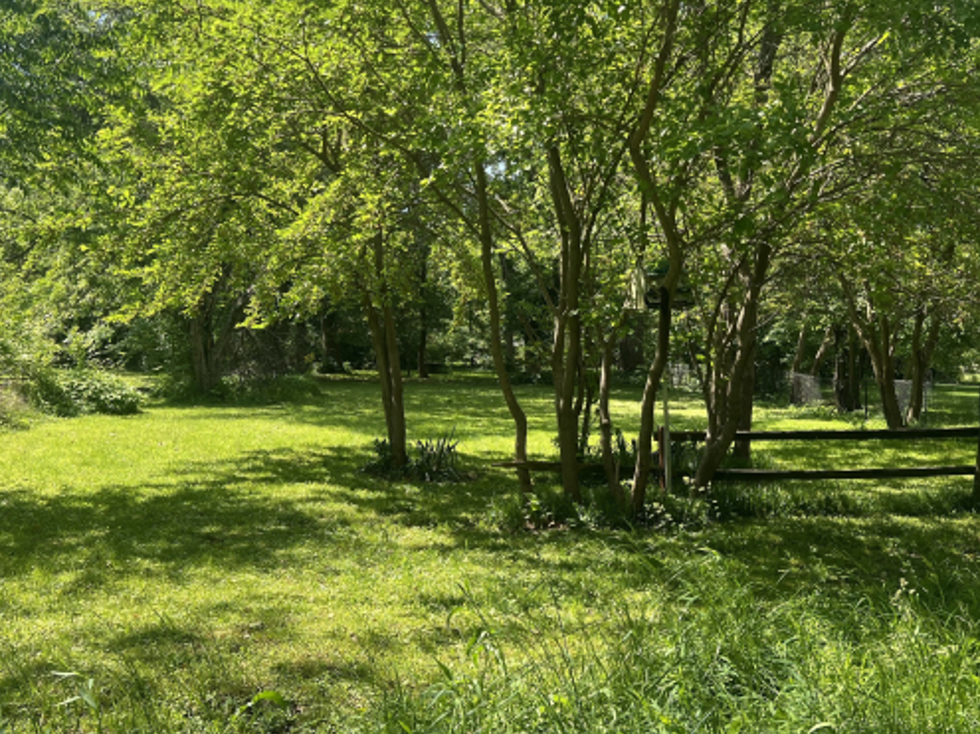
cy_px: 315
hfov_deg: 52.5
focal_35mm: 35
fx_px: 991
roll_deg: -0.6
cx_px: 437
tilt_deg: +0.7
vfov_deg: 40.6
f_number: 1.5
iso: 50
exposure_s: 1/1038
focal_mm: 5.7
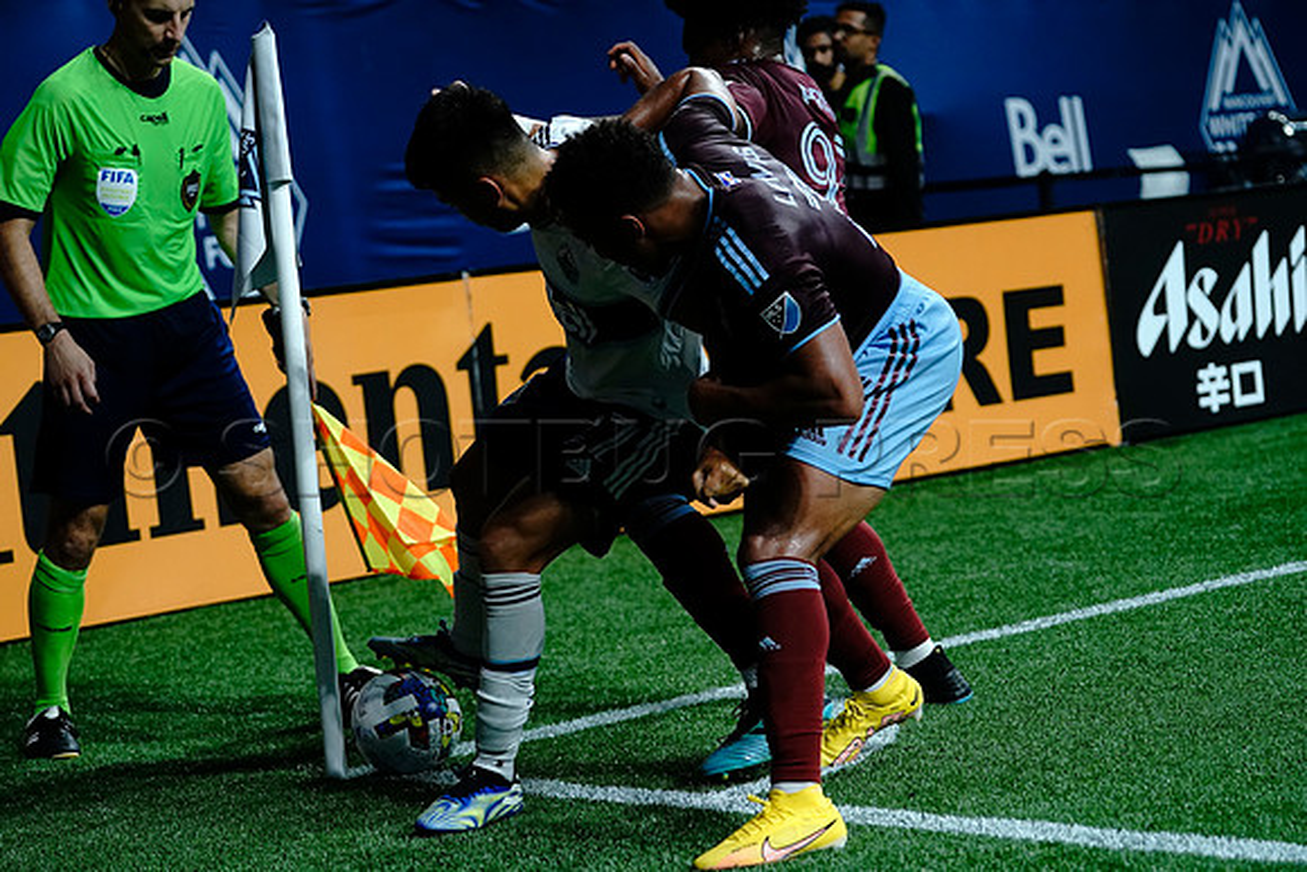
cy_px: 436
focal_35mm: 98
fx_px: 3559
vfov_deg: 14.0
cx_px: 654
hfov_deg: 20.8
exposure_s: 1/1600
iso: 5000
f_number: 4
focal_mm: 98
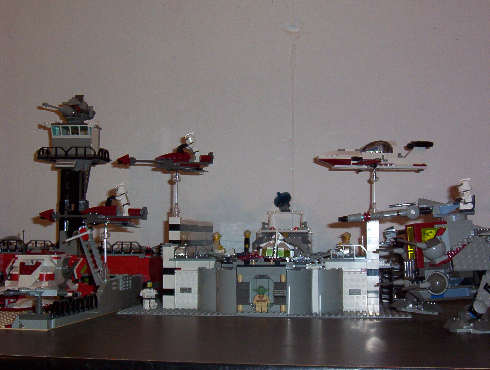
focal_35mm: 51
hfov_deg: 37.4
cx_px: 245
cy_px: 185
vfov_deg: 28.7
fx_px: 724
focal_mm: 7.88
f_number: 3.16
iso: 140
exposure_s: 1/37.4
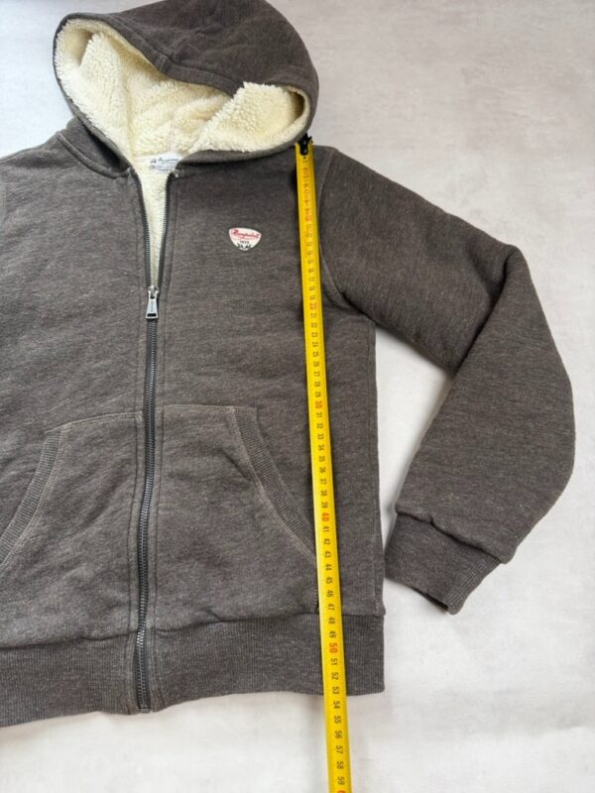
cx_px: 298
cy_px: 396
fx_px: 550
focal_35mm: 24
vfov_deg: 71.6
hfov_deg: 56.8
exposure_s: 1/121
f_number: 1.78
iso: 100
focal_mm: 6.76
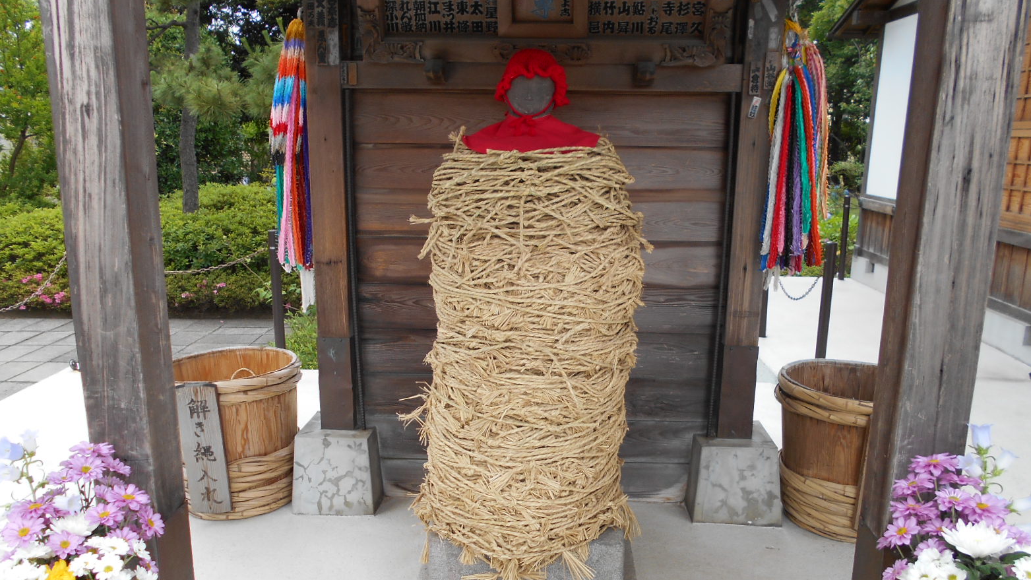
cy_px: 326
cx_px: 522
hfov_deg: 66.1
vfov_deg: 40.1
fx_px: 793
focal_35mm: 29
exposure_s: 1/250
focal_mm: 4.6
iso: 80
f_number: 3.2
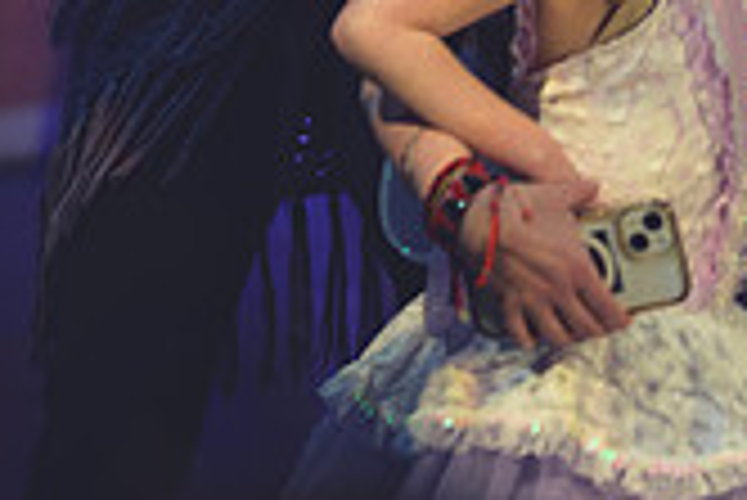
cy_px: -282
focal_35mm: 472
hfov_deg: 4.4
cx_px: 860
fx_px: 9802
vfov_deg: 2.9
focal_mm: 135
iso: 900
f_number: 2.8
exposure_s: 1/320
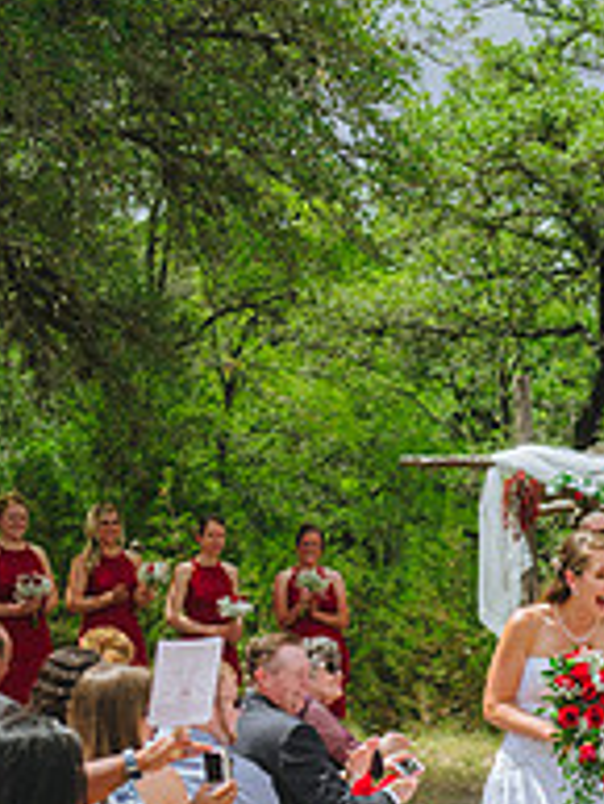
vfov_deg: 19.2
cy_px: 673
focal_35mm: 101
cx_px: 712
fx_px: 2347
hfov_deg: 14.2
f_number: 2.8
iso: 160
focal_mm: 35
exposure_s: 1/2500
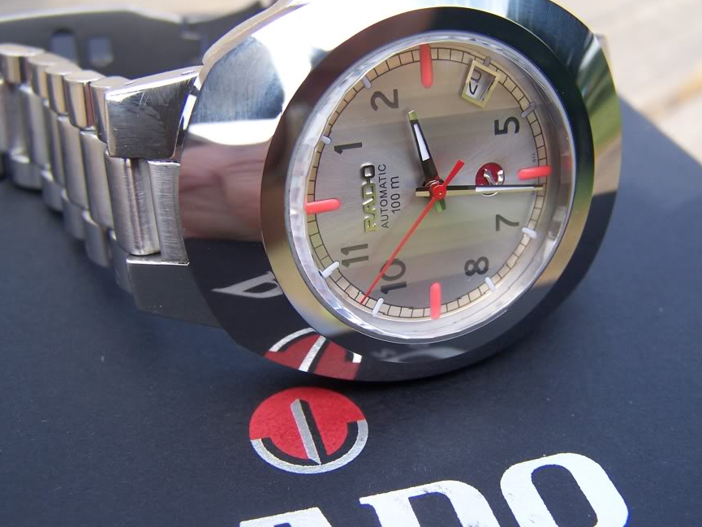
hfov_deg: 42.0
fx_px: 913
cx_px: 392
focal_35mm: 45
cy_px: 254
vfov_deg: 32.2
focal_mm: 6.3
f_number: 2.8
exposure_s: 1/320
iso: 80
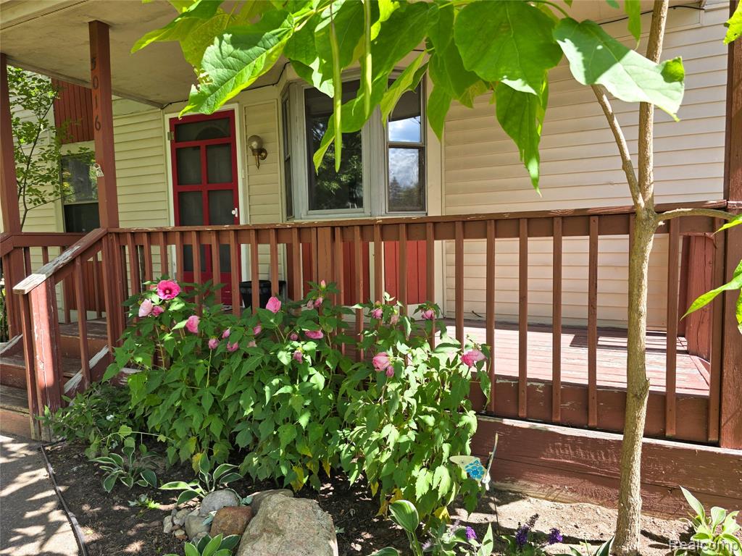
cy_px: 278
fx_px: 493
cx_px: 371
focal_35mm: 23
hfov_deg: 73.9
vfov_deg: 58.9
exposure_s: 1/359
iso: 25
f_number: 1.7
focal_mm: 6.3
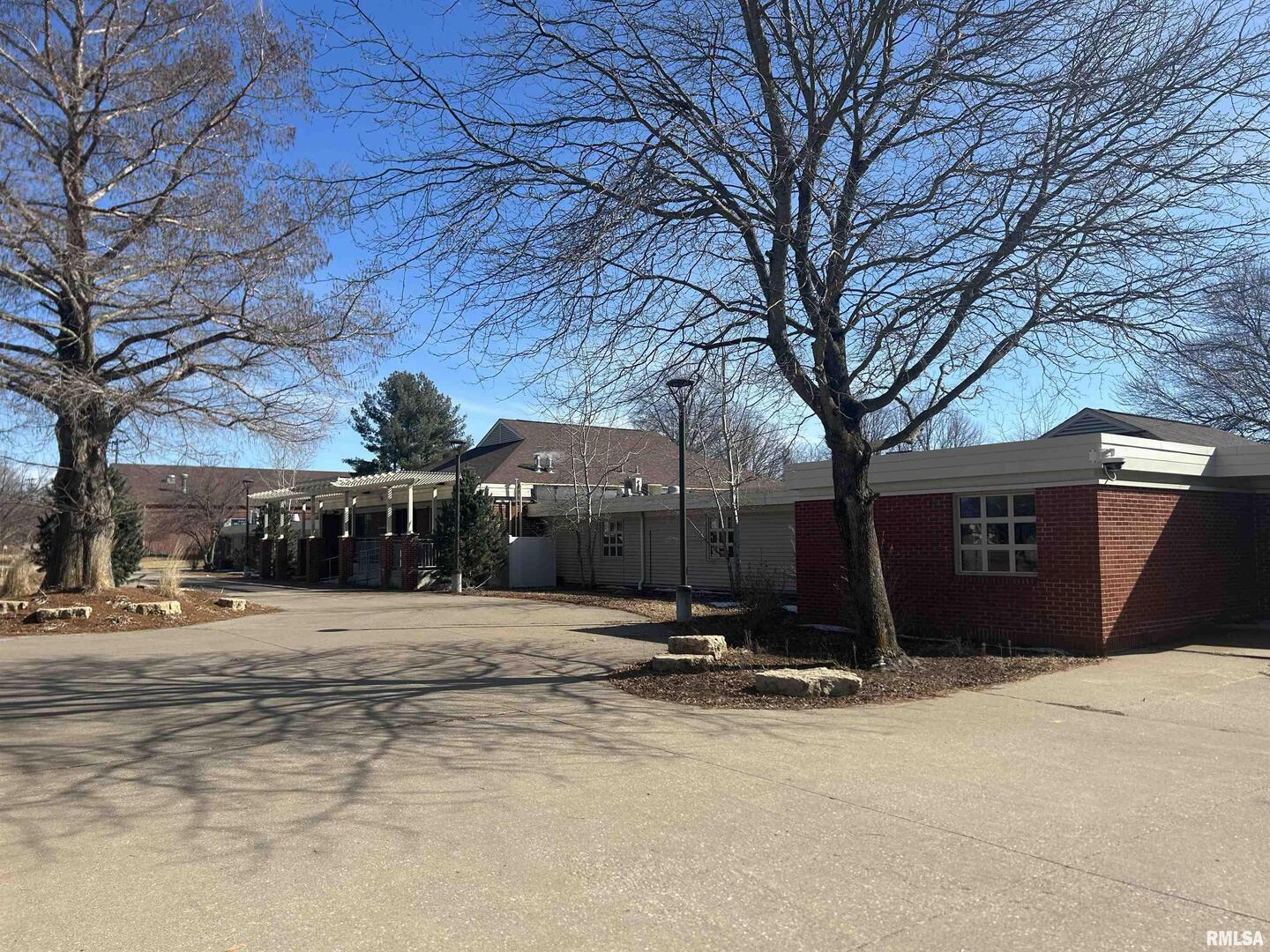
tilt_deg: +3.0
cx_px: 635
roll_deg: +0.6
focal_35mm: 26
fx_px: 954
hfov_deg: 67.3
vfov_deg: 53.1
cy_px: 476
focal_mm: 5.7
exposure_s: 1/2994
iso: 50
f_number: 1.5
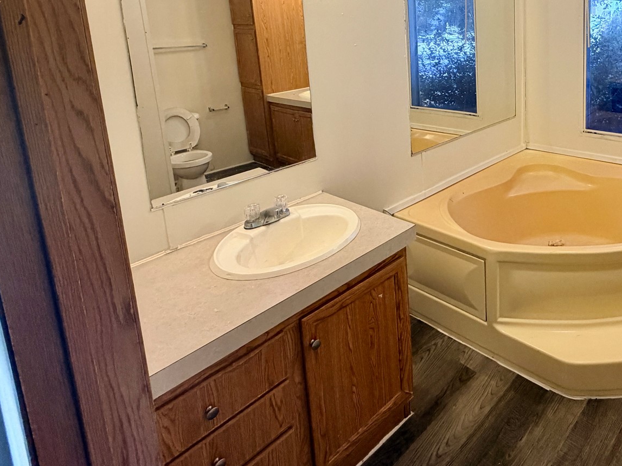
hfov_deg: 65.3
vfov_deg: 51.1
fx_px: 449
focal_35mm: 25
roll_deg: +1.7
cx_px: 465
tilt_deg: -7.7
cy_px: 87
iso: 320
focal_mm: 2.22
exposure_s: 1/120
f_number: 2.2
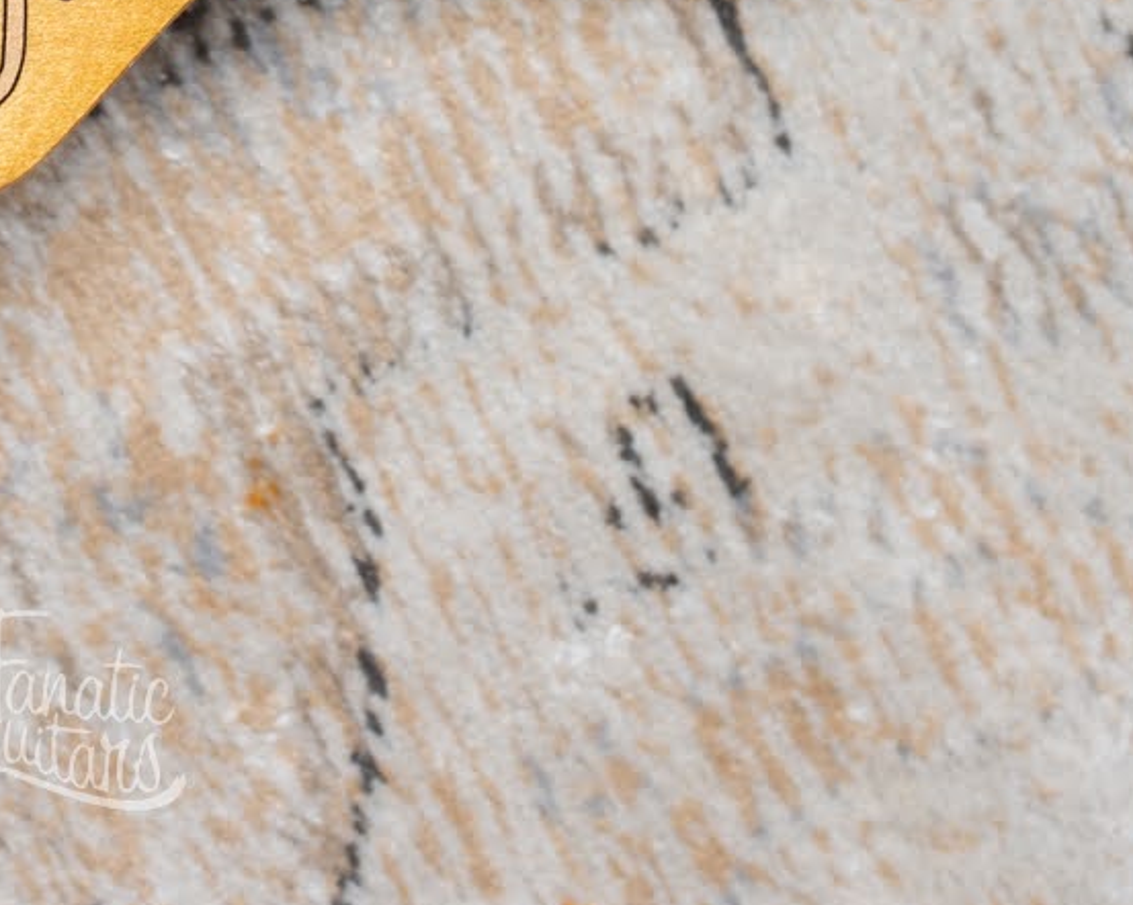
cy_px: -308
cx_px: 55
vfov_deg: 13.8
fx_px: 3587
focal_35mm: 107
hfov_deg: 17.6
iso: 200
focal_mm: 35
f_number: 9
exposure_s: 1/125
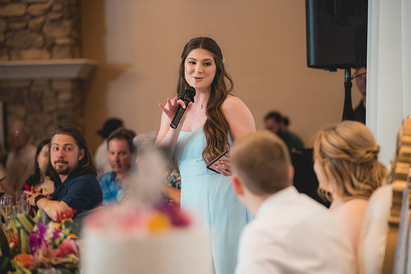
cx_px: 206
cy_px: 137
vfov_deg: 10.2
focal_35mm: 134
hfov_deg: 15.3
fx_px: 1530
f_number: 2.8
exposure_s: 1/250
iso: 1000
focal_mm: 134
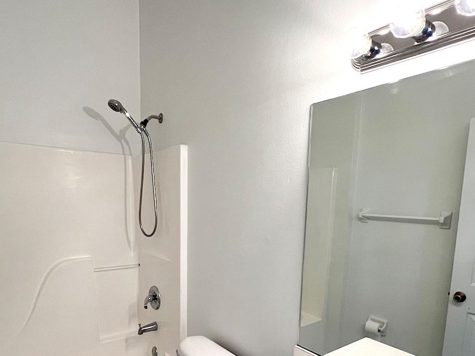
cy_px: 250
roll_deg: -1.4
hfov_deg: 76.4
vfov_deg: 59.0
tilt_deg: -7.9
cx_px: 241
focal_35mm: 22
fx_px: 302
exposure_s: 1/120
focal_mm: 1.57
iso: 200
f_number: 1.8
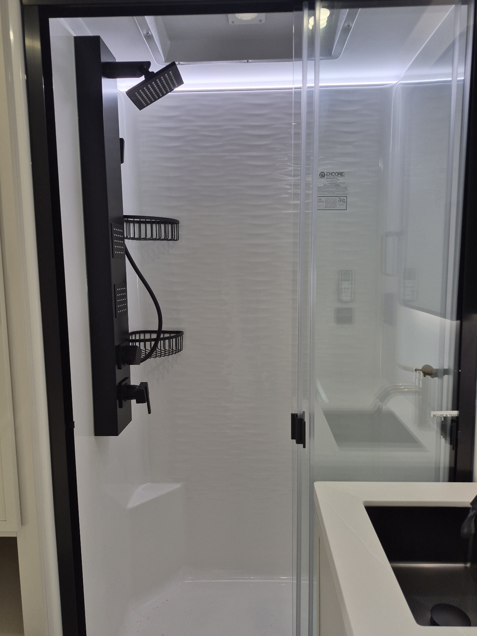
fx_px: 423
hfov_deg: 58.9
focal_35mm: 23
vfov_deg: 73.9
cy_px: 318
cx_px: 238
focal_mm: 5.4
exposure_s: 1/182
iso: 80
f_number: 1.8
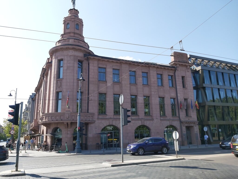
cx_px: 119
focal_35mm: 26
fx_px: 179
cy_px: 90
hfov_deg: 67.3
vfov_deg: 53.1
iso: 64
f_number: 1.7
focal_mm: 3.92
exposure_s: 1/700
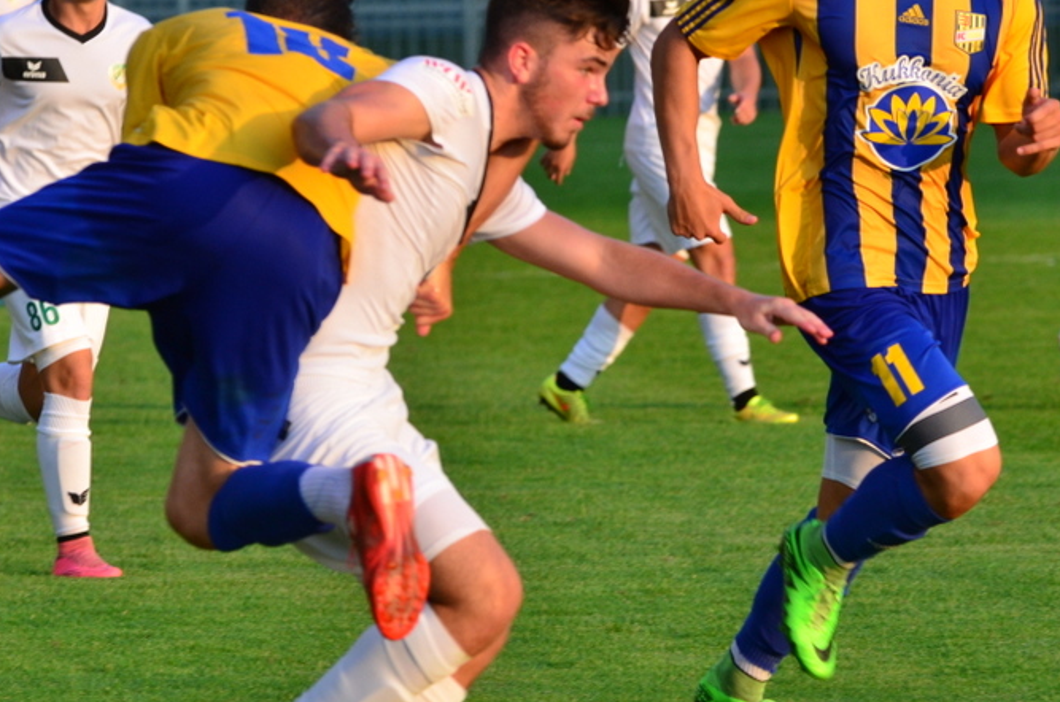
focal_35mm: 459
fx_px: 13489
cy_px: 485
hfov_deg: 4.5
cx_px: 895
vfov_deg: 3.0
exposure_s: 1/500
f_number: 5.6
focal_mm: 170
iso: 400
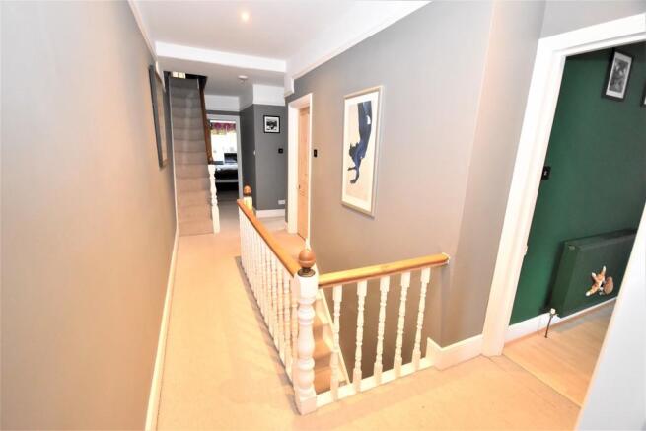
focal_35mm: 15
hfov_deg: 100.4
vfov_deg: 77.4
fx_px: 269
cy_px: 216
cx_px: 323
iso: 4000
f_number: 4
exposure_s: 1/60
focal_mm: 10
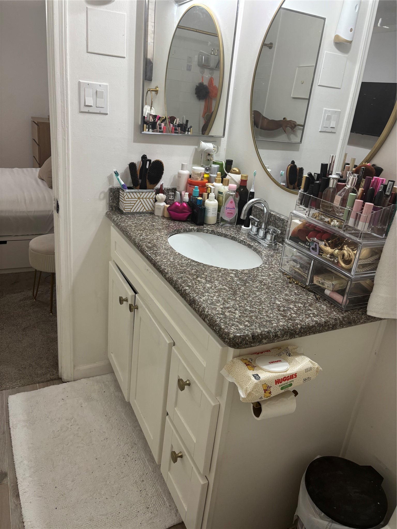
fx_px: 398
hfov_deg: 53.1
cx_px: 198
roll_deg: -6.0
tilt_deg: -21.7
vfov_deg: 67.3
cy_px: 264
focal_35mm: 26
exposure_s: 1/60
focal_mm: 5.96
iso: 100
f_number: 1.6
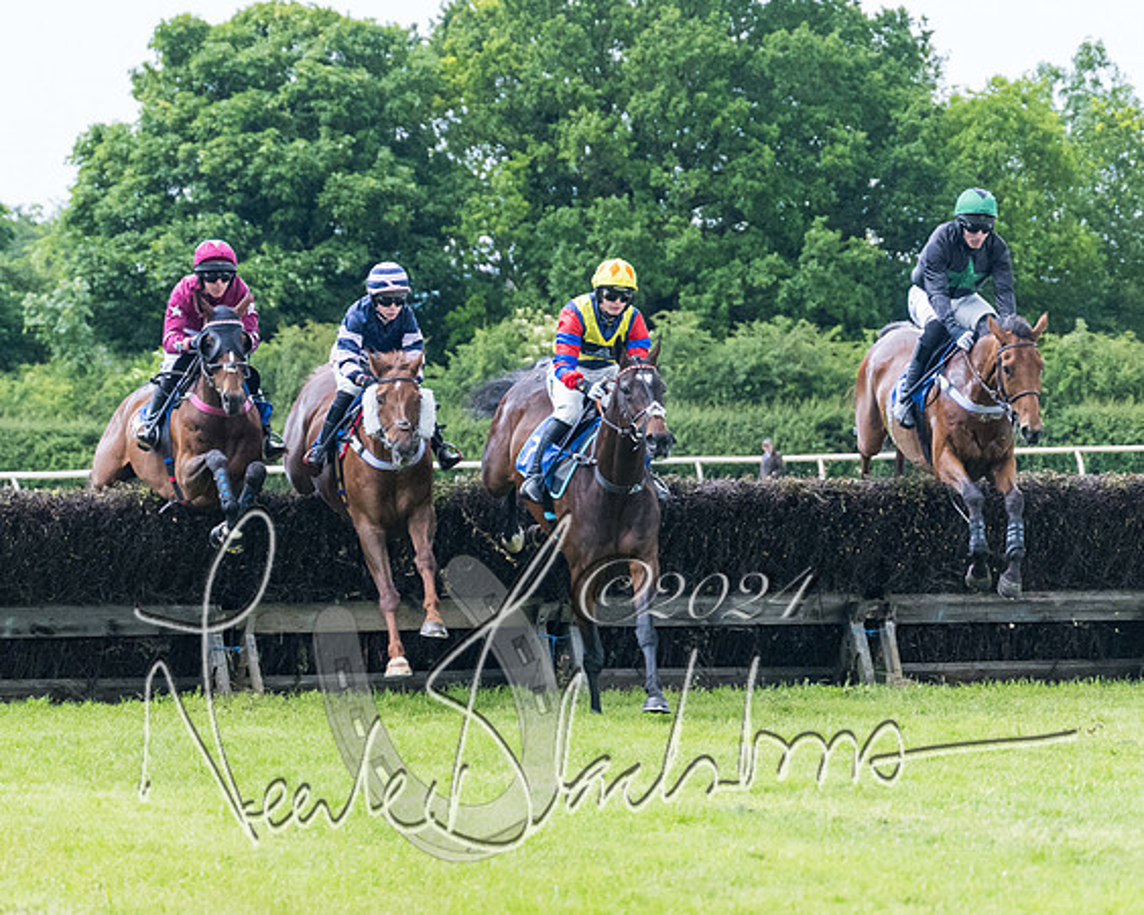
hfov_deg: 8.2
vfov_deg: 6.5
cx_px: 638
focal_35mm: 237
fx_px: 8025
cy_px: 519
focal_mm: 115
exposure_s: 1/1000
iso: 2000
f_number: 4
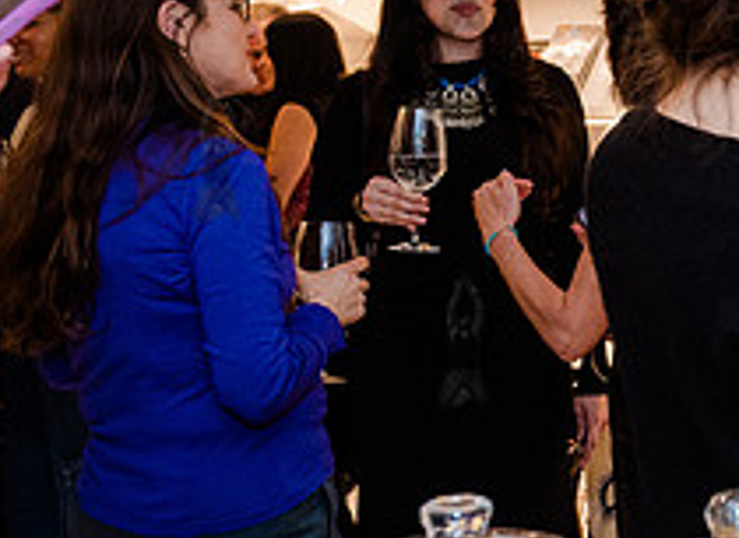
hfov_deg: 20.8
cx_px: 1030
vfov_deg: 17.2
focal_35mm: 84
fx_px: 1775
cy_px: 153
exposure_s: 1/250
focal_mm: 28
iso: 1600
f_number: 4
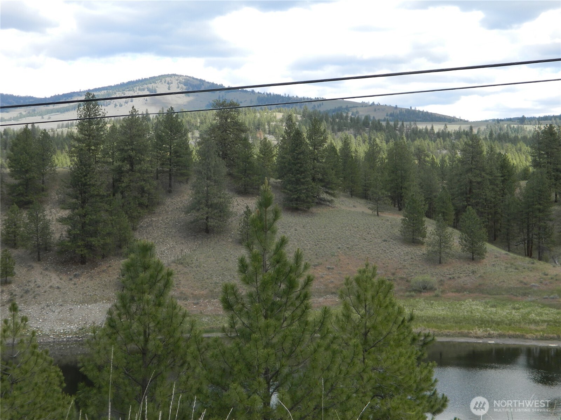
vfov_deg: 25.7
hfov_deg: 33.8
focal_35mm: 57
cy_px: 210
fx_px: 924
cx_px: 280
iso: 80
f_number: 3.8
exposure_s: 1/400
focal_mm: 10.2
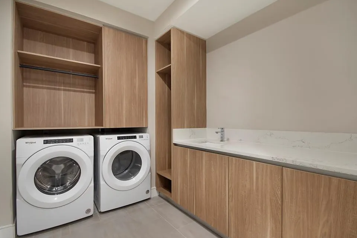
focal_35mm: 16
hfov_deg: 96.7
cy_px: 121
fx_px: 159
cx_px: 184
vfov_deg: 73.7
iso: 100
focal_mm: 10
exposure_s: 1
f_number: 8
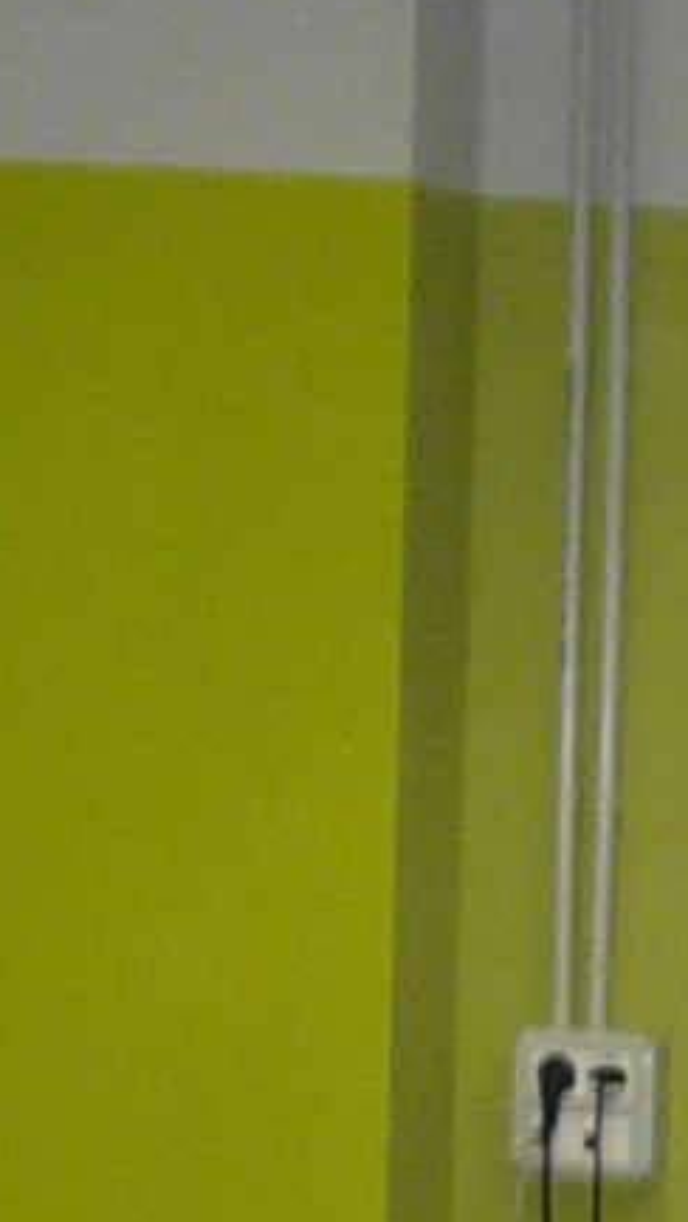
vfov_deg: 9.0
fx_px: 7449
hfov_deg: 4.9
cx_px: 2456
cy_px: 2108
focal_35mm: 230
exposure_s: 1/30
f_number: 2.8
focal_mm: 4.6
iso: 125
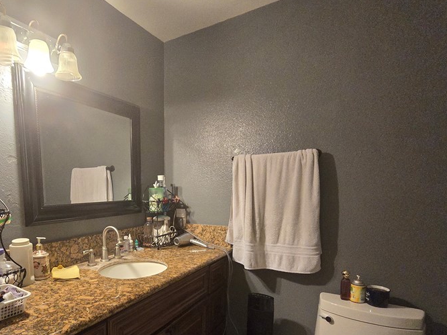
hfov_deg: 79.0
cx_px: 148
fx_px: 258
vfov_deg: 63.8
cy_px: 230
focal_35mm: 20
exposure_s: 1/60
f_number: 2.2
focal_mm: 2.2
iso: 800
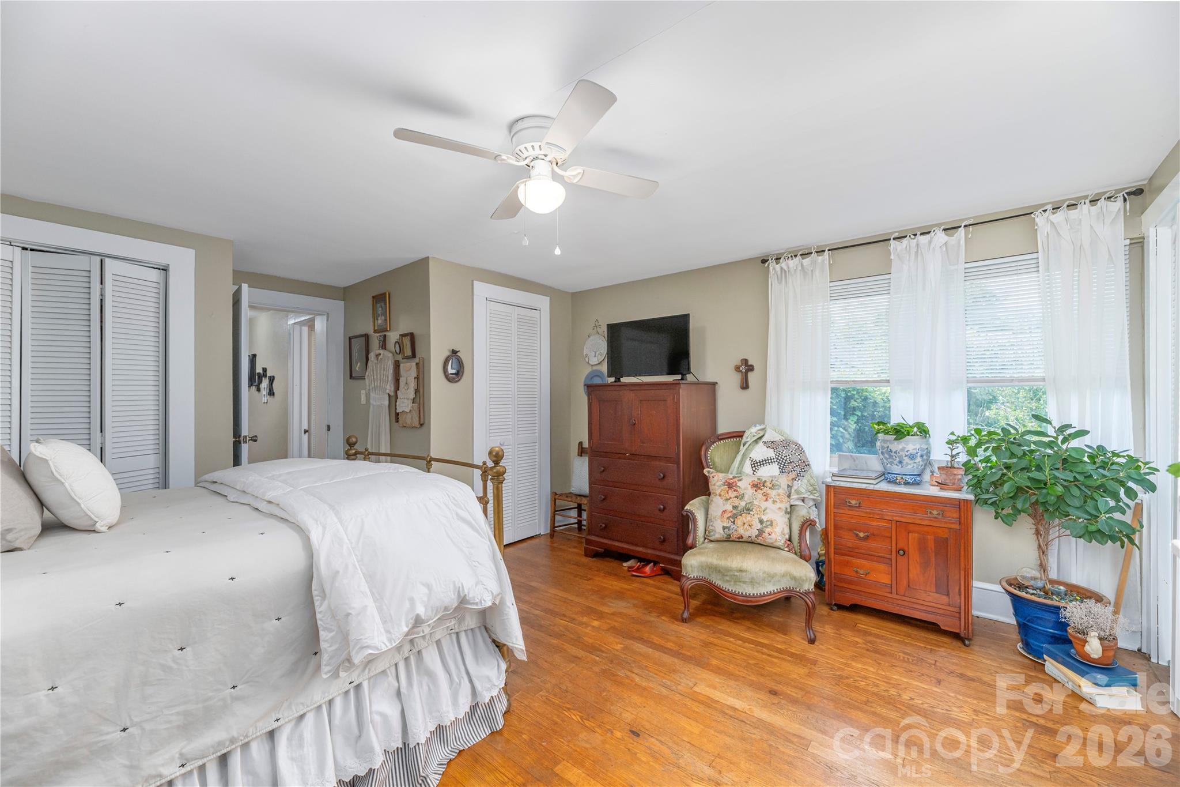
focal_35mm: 14
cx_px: 590
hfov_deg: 104.3
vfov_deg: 81.2
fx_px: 459
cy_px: 394
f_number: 7.1
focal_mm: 14
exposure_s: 1/100
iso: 320
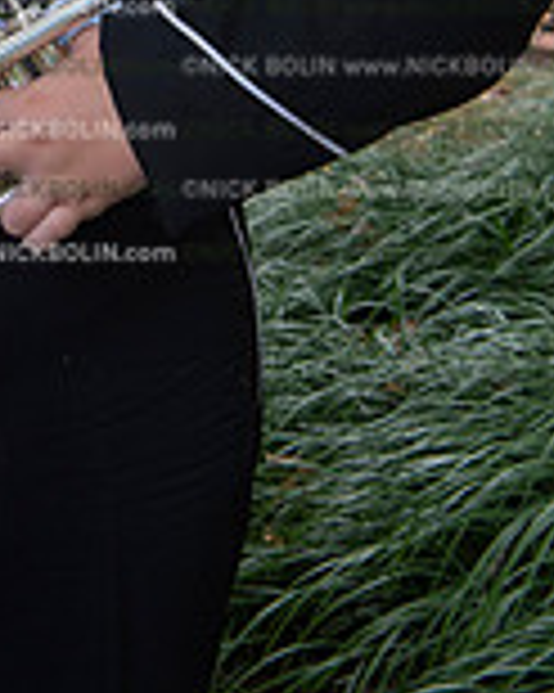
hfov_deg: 13.2
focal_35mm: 115
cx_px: -32
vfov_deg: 16.0
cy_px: -180
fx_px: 2359
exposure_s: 1/100
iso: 500
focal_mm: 42
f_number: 8
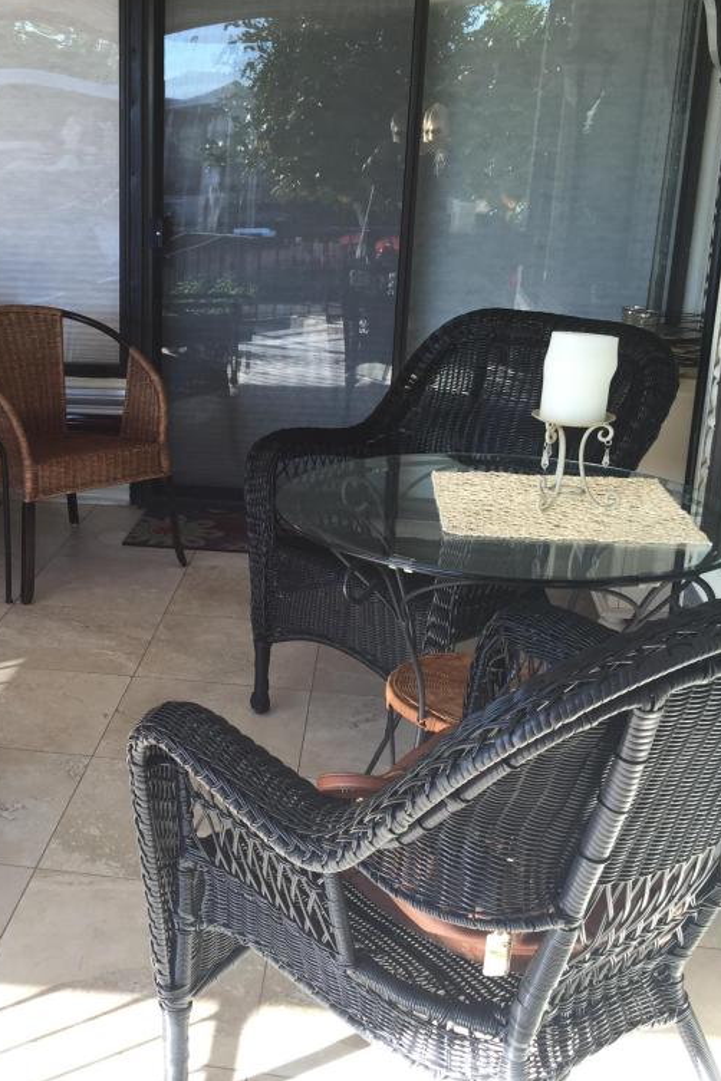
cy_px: 534
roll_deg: -0.2
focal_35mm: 41
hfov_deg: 31.7
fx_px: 1232
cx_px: 141
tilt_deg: -16.8
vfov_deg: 47.4
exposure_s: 1/120
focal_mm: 4.15
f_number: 2.2
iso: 32
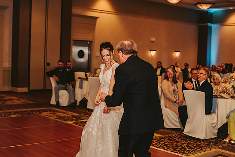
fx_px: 346
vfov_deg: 25.5
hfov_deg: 37.5
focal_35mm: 53
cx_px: 116
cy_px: 78
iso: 800
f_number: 2.5
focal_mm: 50
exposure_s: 1/125
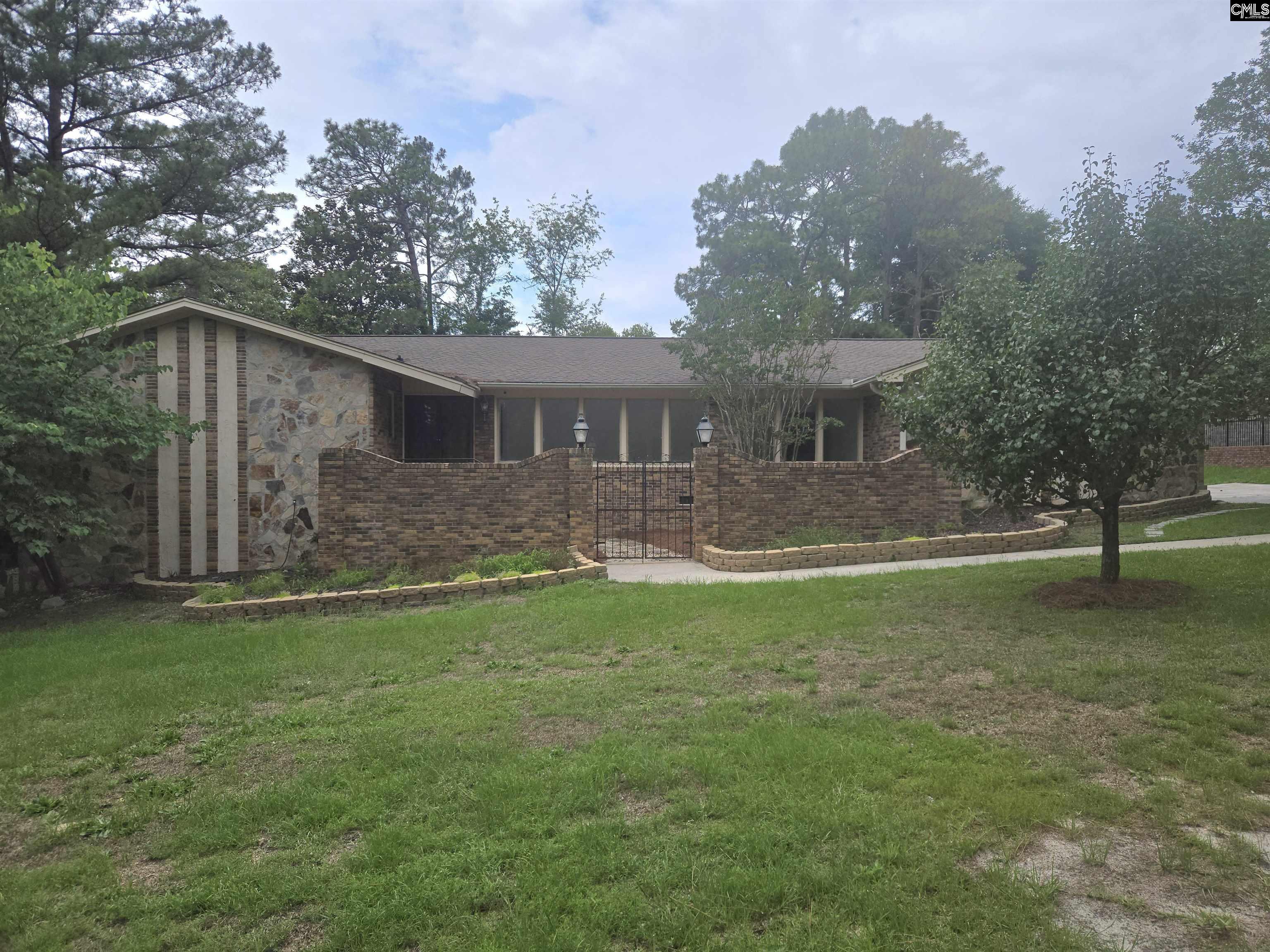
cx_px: 635
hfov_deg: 73.9
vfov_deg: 58.9
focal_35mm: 23
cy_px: 476
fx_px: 844
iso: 25
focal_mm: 5.4
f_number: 1.8
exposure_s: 1/2000
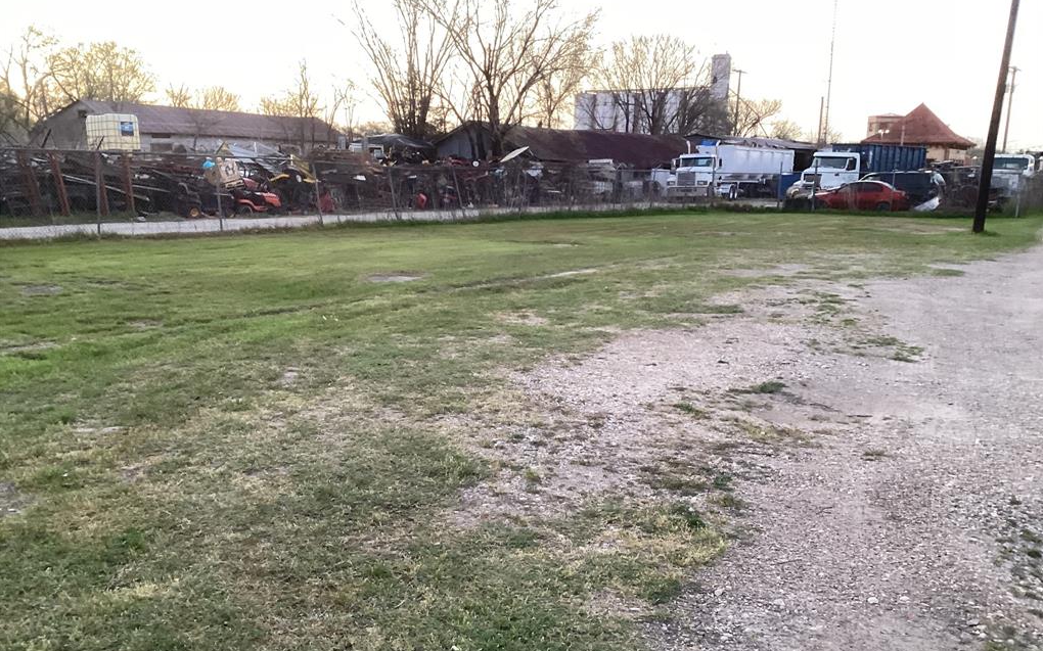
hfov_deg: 58.2
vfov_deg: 38.3
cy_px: 346
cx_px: 522
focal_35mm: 33
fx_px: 938
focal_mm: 3.3
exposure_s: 1/60
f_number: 2.4
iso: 160
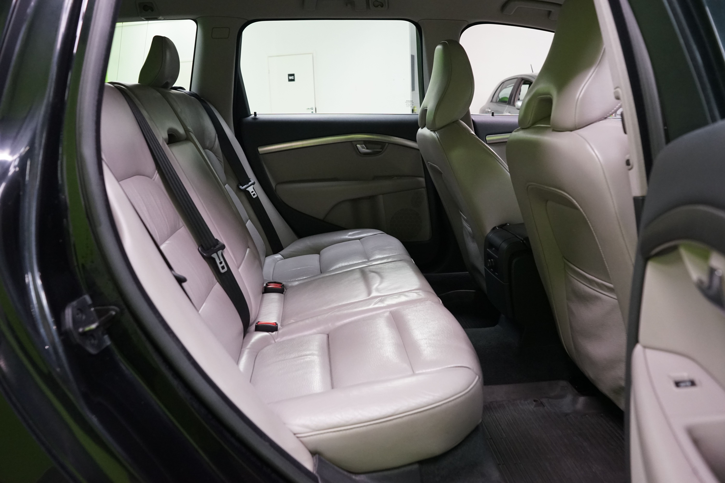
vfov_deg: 46.4
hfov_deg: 65.5
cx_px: 362
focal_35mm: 28
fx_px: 564
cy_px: 242
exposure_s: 1/50
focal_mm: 28
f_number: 5.6
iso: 3200
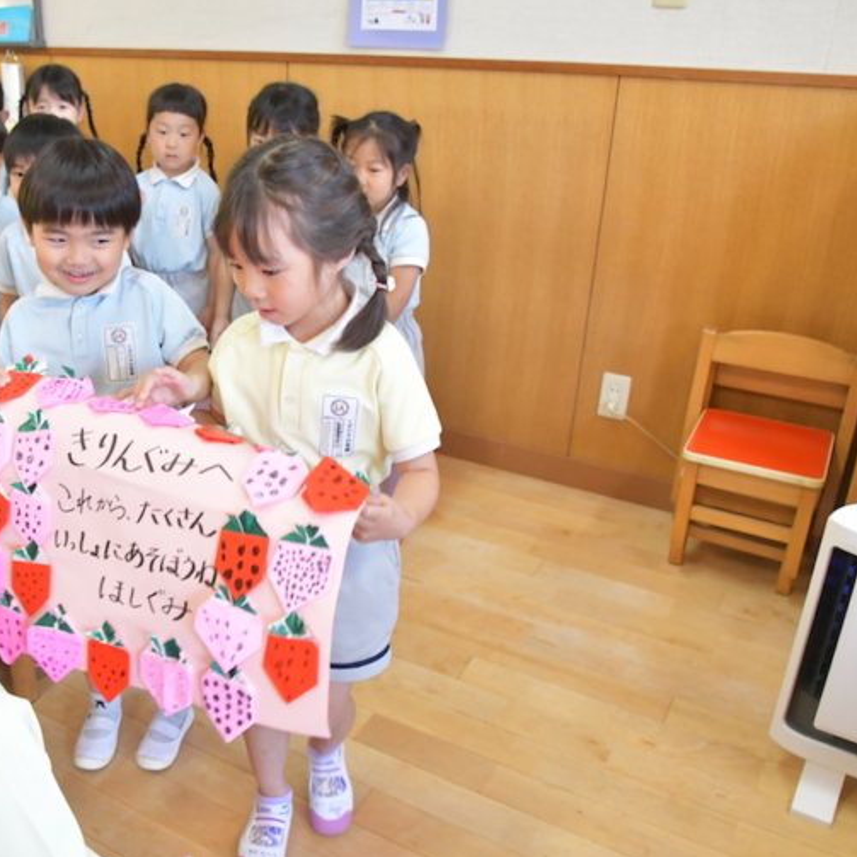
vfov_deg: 47.2
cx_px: 206
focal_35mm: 35
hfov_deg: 45.5
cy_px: 429
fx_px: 980
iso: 5000
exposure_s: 1/160
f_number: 6.3
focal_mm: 18
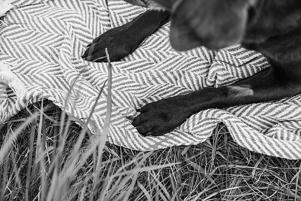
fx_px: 368
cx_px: 150
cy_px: 100
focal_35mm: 44
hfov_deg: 44.5
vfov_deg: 30.5
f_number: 3.2
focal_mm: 44
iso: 320
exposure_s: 1/500
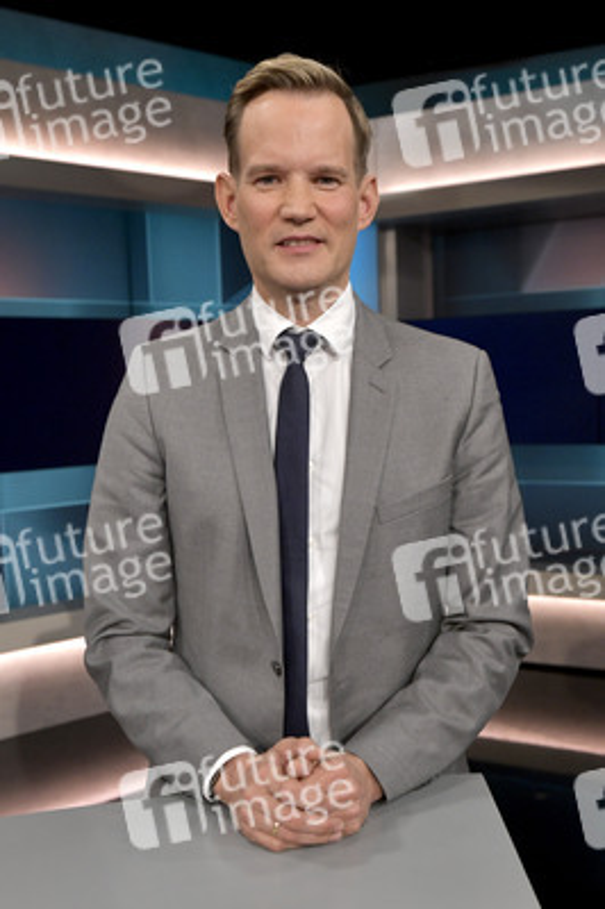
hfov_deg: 38.8
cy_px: 454
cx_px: 302
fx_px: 859
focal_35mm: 34
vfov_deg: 55.8
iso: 2500
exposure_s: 1/200
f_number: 5.6
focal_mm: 34
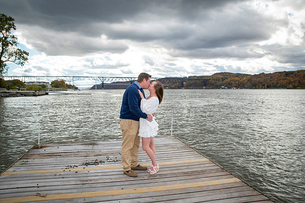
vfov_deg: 48.2
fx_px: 227
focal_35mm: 27
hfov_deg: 67.9
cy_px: 102
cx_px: 152
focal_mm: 26
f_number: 3.5
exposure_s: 1/5000
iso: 1250
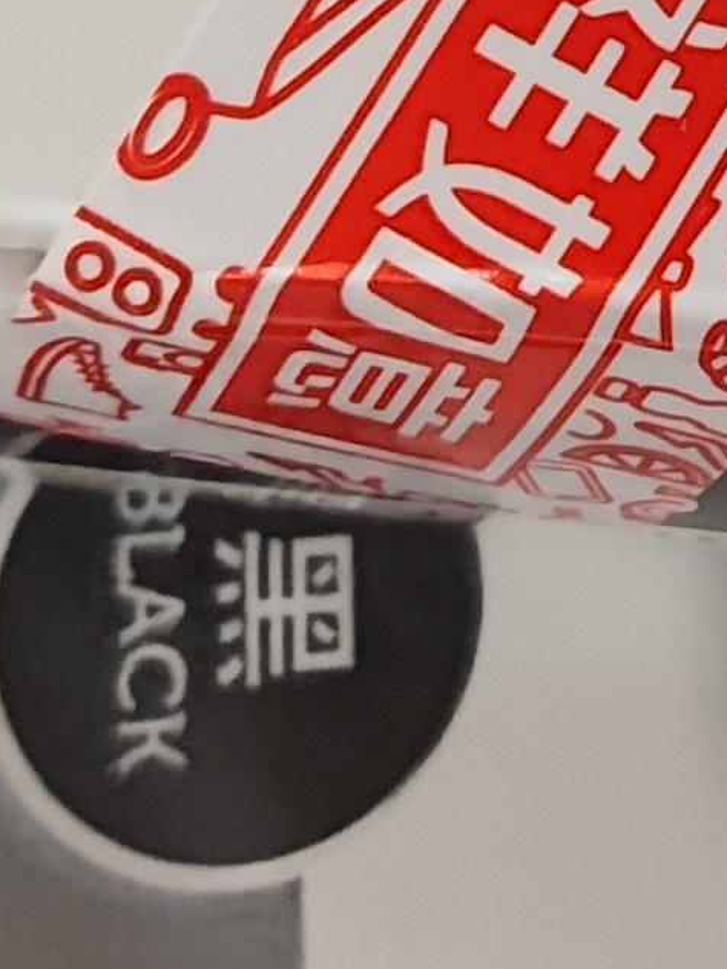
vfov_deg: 12.8
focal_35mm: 152
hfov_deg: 9.5
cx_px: 1133
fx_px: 4256
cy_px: -63
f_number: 1.65
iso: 1480
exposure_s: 1/400
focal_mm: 5.26
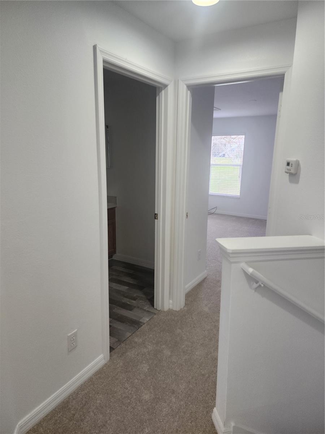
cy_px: 217
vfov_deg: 73.9
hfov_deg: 58.9
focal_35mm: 23
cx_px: 162
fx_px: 288
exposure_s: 1/120
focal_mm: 6.4
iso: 200
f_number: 1.8
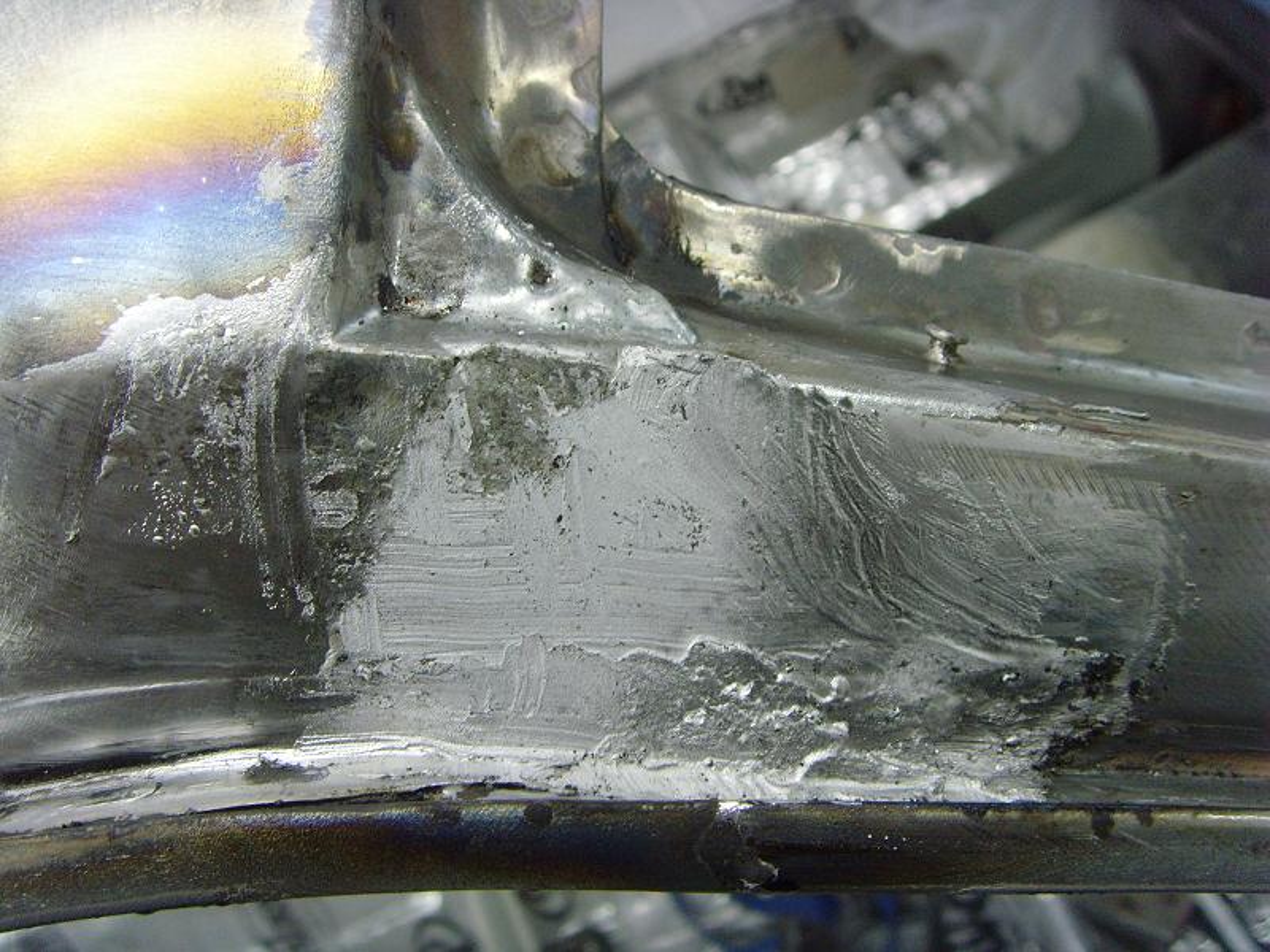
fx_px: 1431
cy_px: 476
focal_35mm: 39
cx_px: 635
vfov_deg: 36.8
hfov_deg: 47.9
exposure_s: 1/30
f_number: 3.5
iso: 200
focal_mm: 6.6
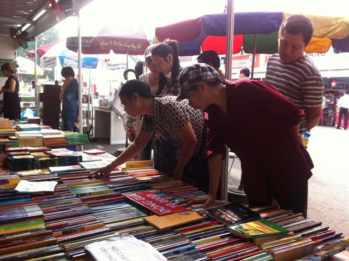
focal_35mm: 35
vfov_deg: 40.6
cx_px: 174
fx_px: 352
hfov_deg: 52.7
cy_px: 130
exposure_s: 1/183
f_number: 2.8
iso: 80
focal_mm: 3.85
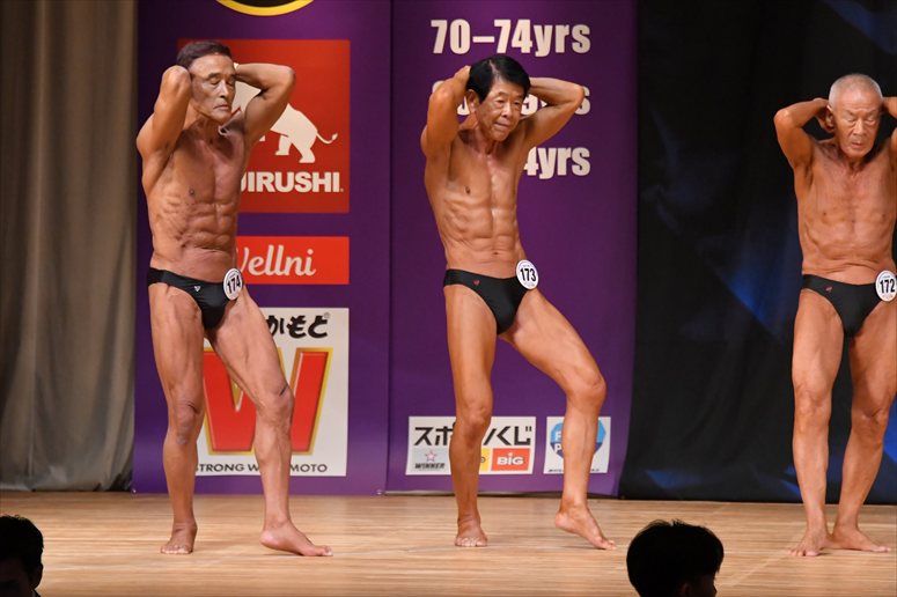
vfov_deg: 4.8
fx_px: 7098
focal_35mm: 285
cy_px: 298
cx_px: 448
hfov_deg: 7.2
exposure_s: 1/400
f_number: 5.6
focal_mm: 190
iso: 5000
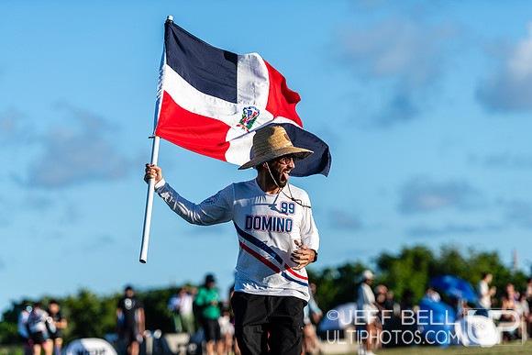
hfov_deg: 14.2
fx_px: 2143
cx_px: 266
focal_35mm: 145
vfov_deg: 9.5
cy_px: 178
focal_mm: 145
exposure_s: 1/1600
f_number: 2.8
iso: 100
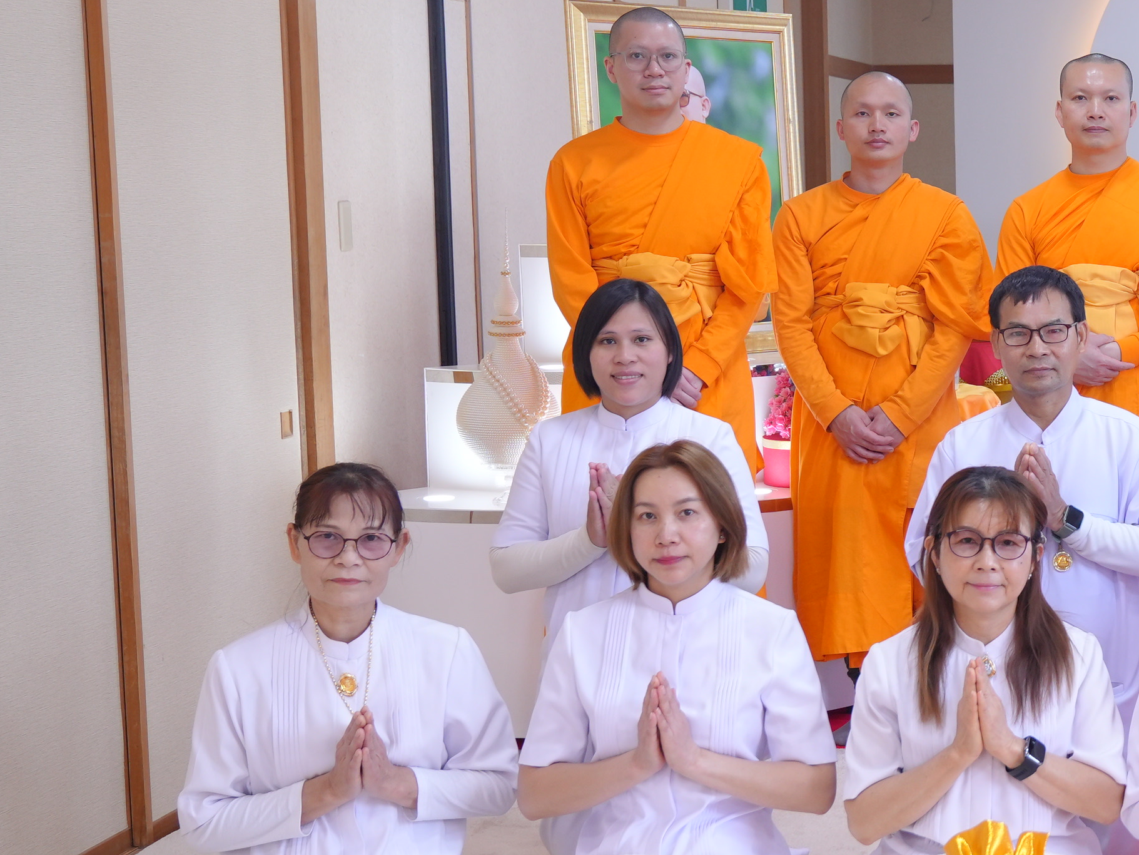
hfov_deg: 24.2
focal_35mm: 73
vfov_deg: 20.2
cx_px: 1375
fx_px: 2402
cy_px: 414
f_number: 4
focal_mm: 30
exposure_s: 1/90
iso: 800
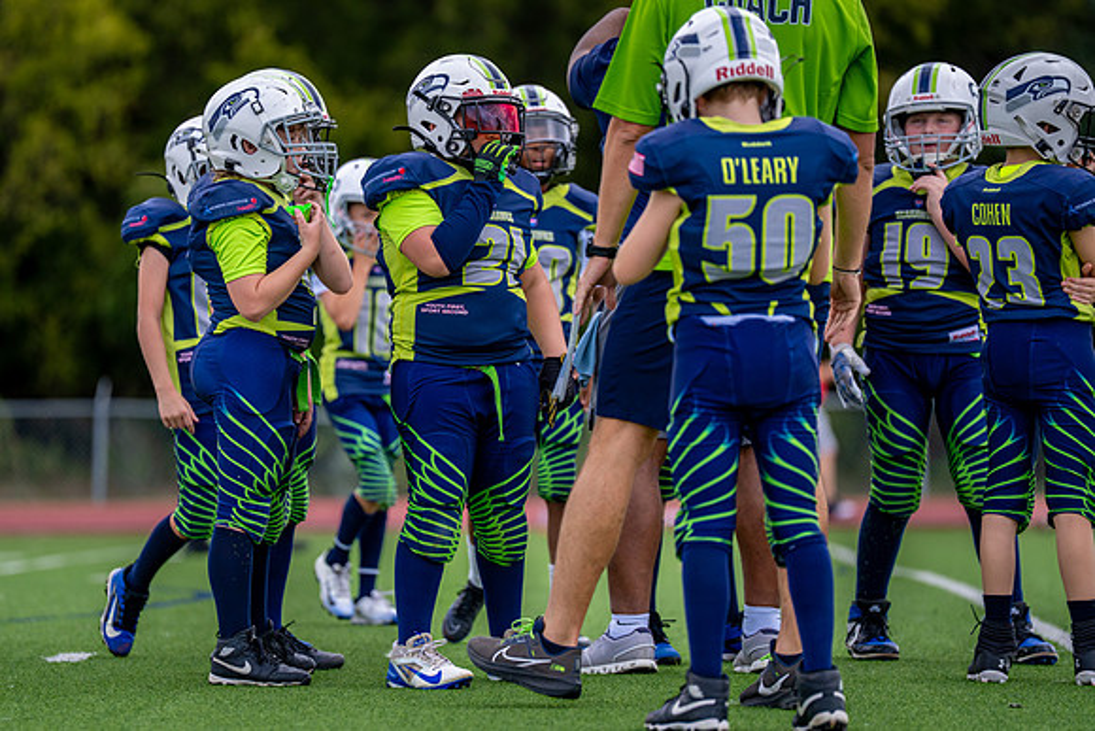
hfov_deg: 8.9
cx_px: 485
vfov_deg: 6.0
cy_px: 375
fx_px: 7013
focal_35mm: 231
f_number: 2.8
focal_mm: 200
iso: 500
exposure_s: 1/3200
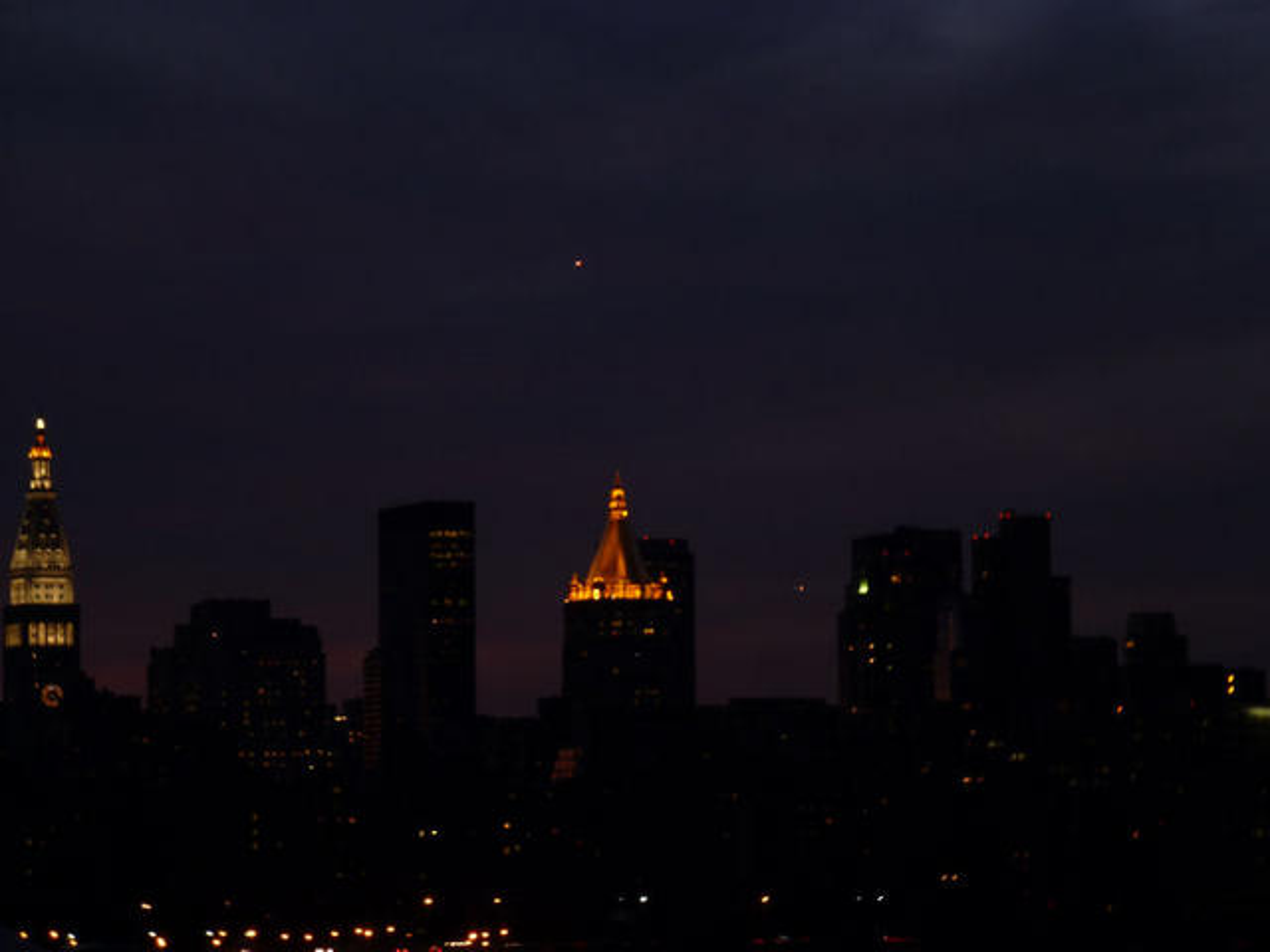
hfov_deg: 9.2
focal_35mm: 214
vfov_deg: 6.9
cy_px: 476
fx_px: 7851
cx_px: 635
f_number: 5.5
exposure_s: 1/4
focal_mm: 38.3
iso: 100
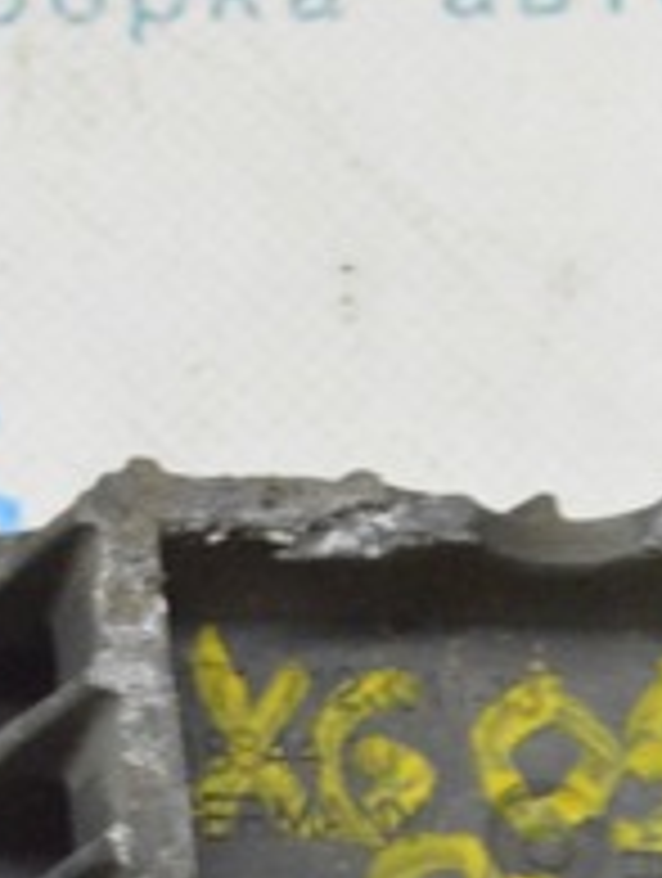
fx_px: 5515
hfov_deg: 6.9
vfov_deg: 9.0
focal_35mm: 217
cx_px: 360
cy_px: 907
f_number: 20
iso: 6400
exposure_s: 1/15
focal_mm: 46
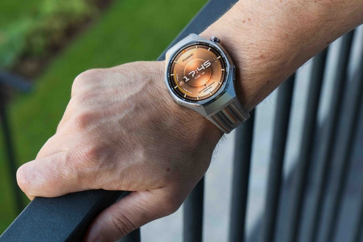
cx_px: 141
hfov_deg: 24.5
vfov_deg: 16.5
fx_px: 834
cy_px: 127
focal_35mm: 83
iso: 200
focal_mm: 39
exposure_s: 1/125
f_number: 4
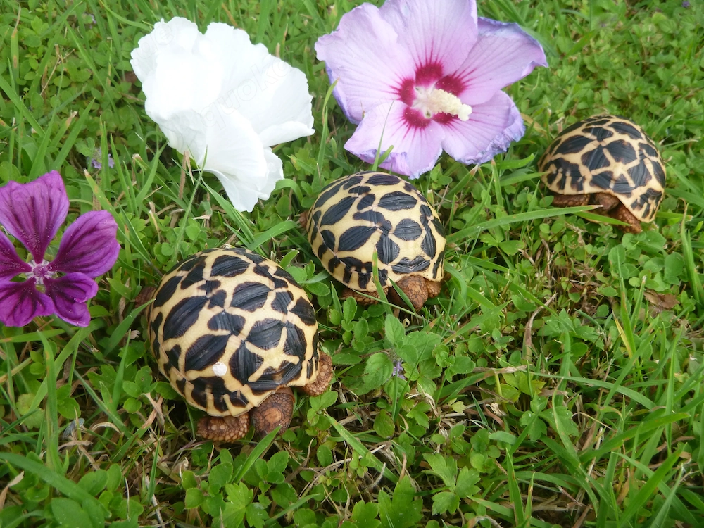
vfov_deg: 39.7
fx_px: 732
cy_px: 264
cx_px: 352
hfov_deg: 51.4
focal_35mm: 36
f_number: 4.4
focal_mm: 6.4
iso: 125
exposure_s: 1/60
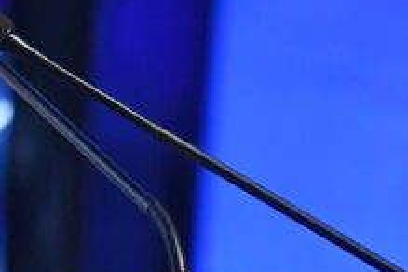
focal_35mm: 922
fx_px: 10449
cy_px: 86
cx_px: -224
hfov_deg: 2.2
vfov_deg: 1.5
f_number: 3.2
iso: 2000
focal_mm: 112
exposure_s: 1/200
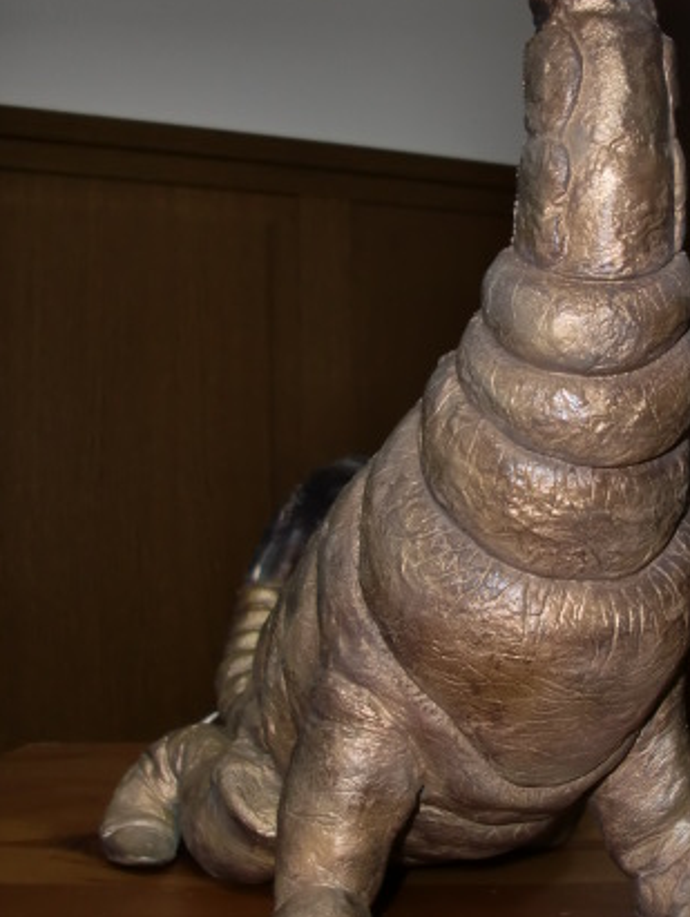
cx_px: 531
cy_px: 466
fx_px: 1486
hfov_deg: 25.8
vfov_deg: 34.3
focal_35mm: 56
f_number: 2.8
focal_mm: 6.3
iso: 64
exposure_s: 1/30
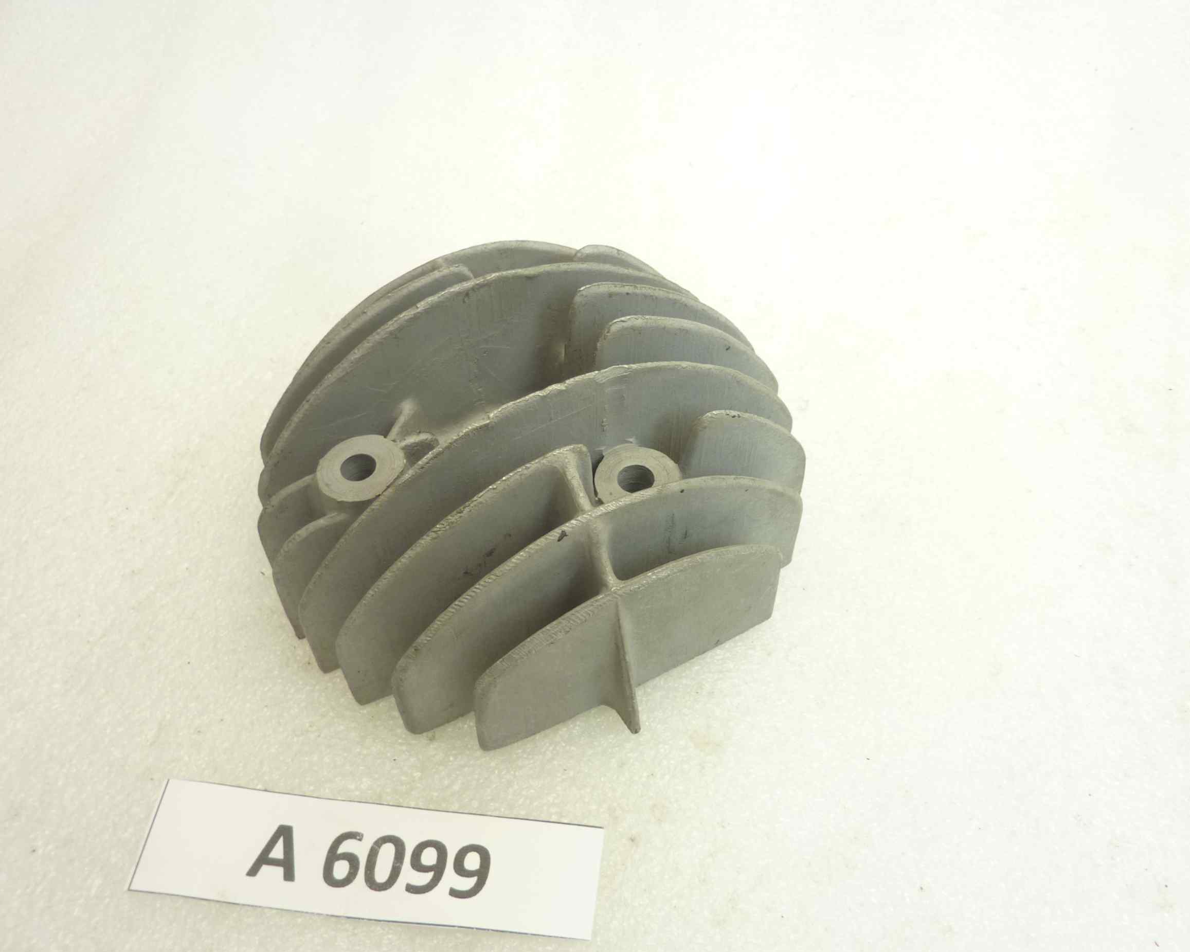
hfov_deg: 64.0
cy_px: 477
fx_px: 951
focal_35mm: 27
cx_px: 634
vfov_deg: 53.2
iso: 125
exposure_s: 1/15
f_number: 3.3
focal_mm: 4.1
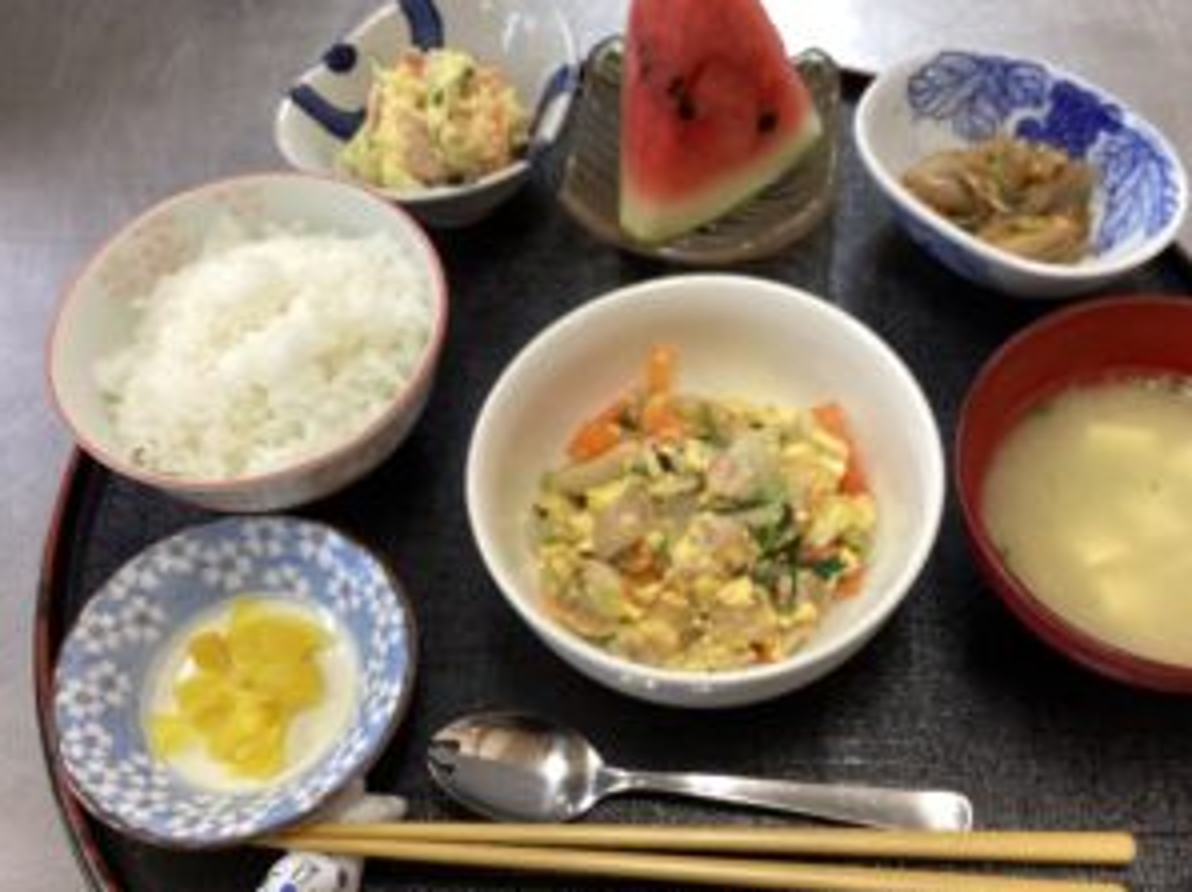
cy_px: 458
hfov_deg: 47.5
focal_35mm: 39
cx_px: 730
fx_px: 1342
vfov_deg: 36.8
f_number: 2.4
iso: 160
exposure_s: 1/60
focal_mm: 3.3
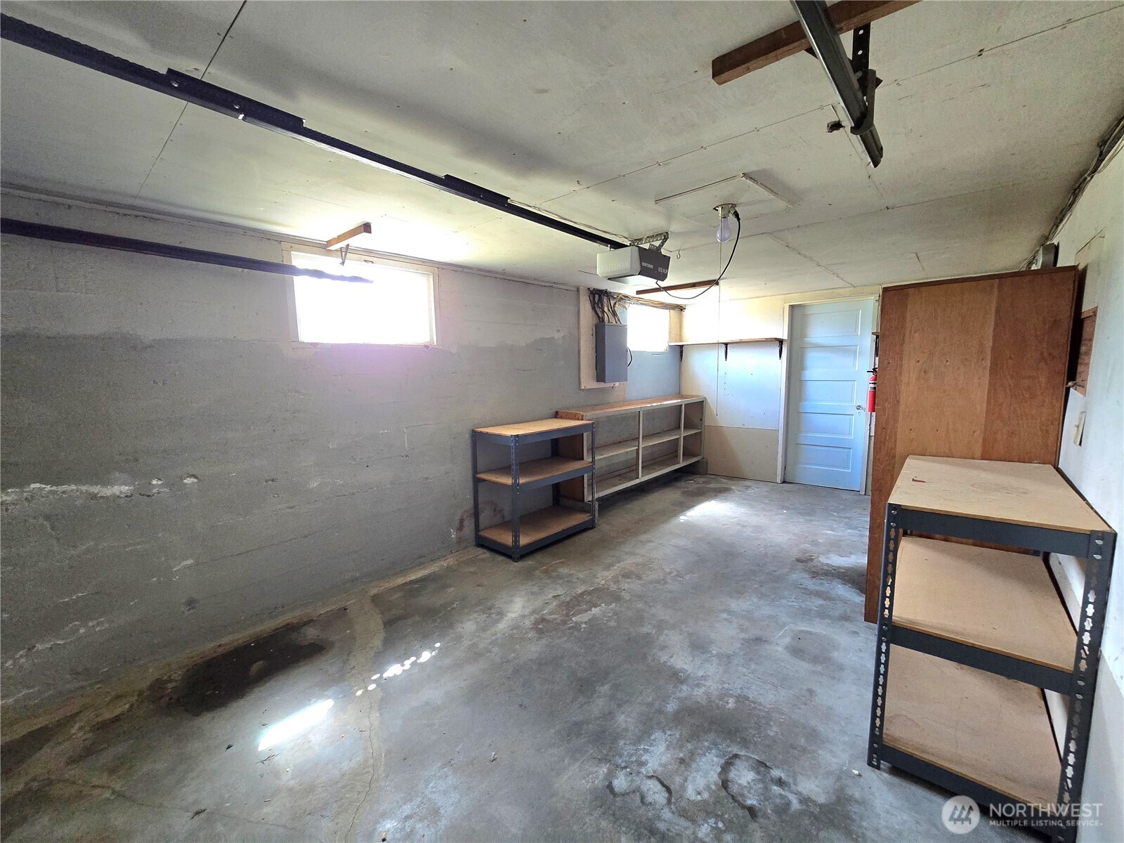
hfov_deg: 106.2
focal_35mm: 13
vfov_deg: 89.9
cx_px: 562
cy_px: 422
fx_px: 422
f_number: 2.2
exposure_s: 1/60.2
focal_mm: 2.2
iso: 640
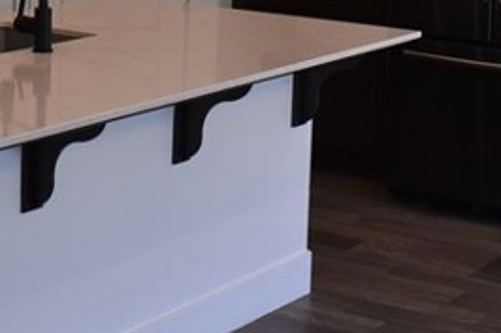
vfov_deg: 12.7
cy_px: -108
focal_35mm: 104
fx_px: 1446
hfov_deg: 19.3
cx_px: 49
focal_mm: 18
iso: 800
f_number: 3.5
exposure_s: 1/250
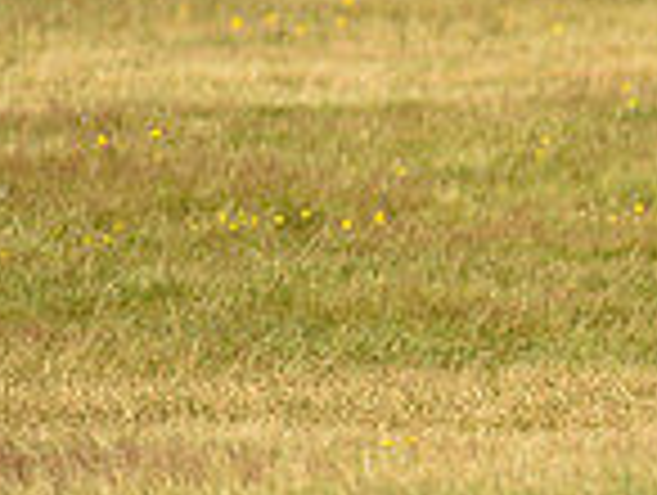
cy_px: -315
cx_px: 1233
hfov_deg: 1.5
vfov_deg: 1.2
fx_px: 24638
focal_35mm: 1296
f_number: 5.6
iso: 220
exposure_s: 1/1250
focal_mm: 340
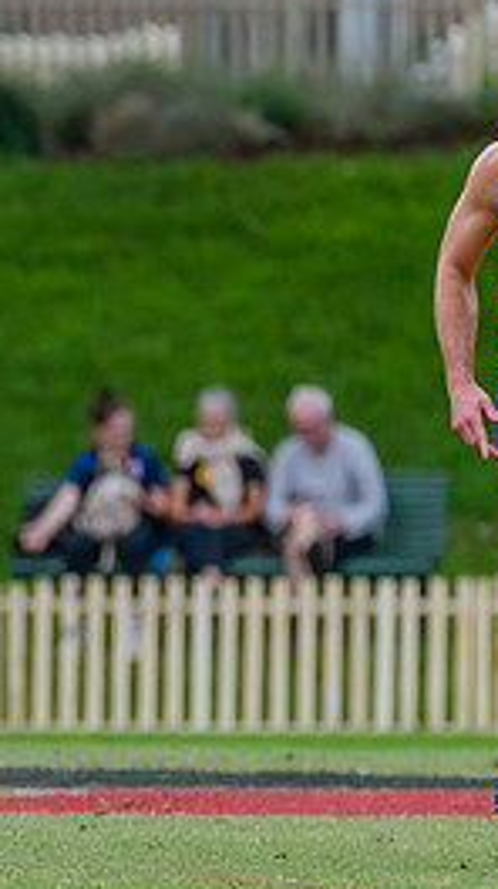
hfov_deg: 1.0
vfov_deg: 1.8
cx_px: -304
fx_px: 28949
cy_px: 597
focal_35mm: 1230
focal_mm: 380
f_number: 6
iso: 1600
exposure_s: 1/1250
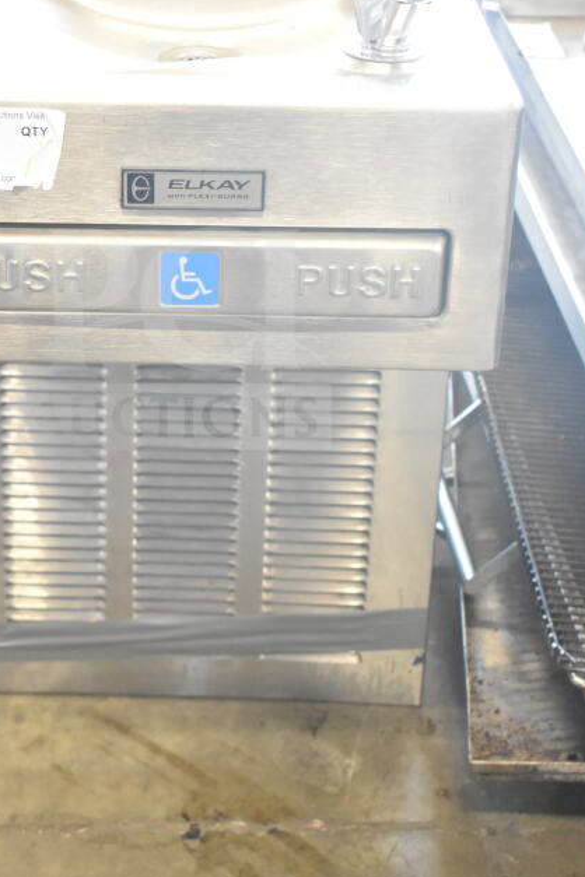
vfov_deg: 28.8
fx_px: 1706
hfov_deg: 19.4
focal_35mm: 70
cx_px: 174
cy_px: 338
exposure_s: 1/50
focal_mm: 32
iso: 3600
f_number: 4.5
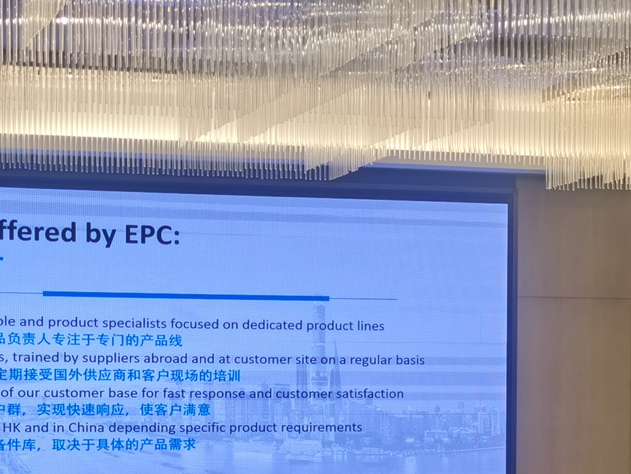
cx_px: 112
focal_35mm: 95
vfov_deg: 15.3
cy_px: 460
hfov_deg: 20.4
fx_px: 1732
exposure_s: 1/100
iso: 50
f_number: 1.6
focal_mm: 5.56
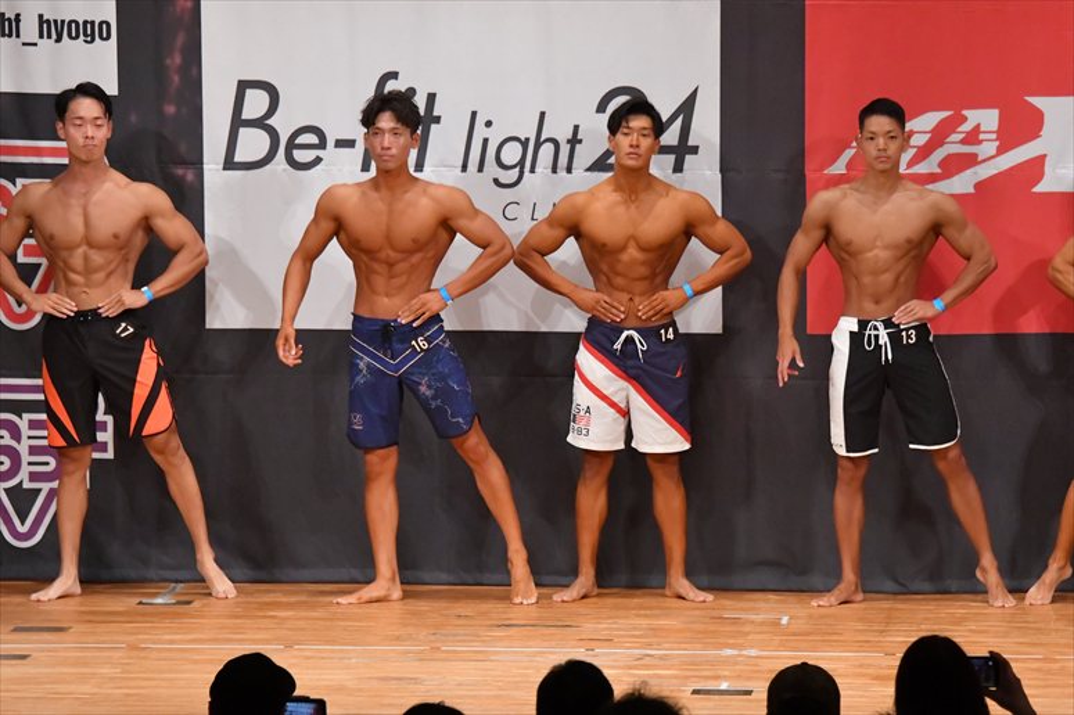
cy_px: 358
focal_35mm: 225
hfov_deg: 9.2
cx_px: 537
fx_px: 6709
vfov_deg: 6.1
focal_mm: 150
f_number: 5.6
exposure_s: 1/400
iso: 9000
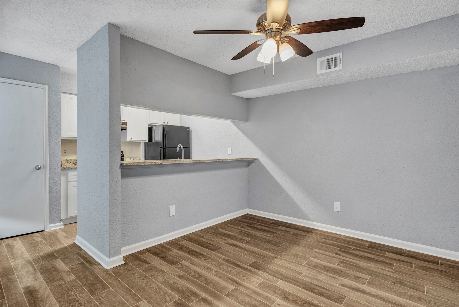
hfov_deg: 90.0
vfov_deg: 67.4
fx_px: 230
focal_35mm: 18
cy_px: 154
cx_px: 230
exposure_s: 1/8
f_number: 7.1
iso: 320
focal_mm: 18
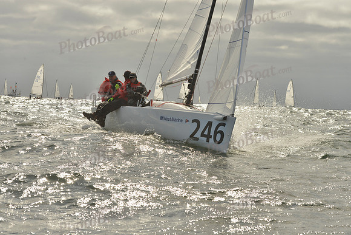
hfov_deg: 22.6
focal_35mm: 90
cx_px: 176
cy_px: 118
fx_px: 878
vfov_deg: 15.2
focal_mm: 90
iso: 400
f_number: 11
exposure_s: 1/2000
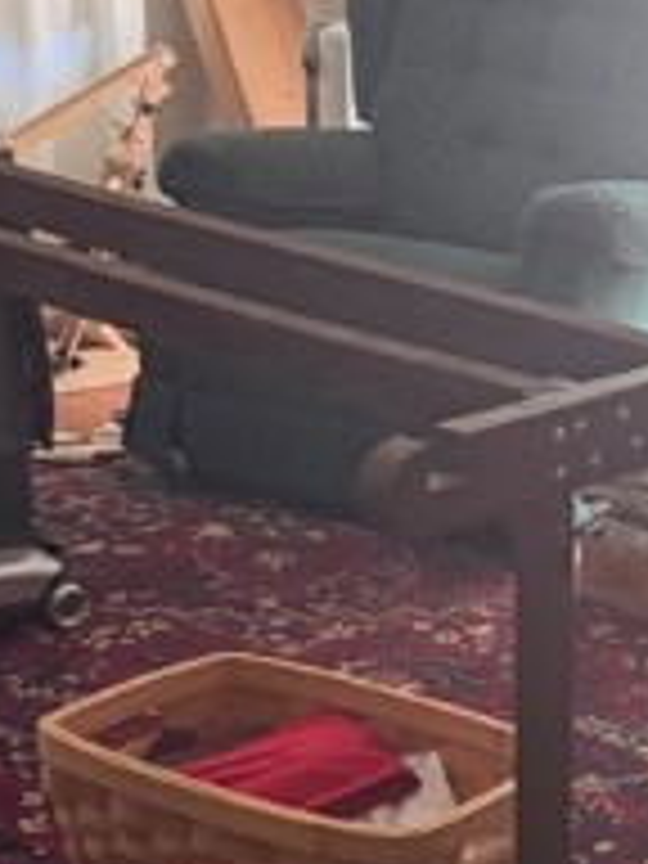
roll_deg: -4.7
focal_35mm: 96
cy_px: 680
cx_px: 882
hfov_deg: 14.6
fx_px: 2396
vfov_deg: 20.2
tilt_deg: -23.7
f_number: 1.78
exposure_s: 1/60
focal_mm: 6.76
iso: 400
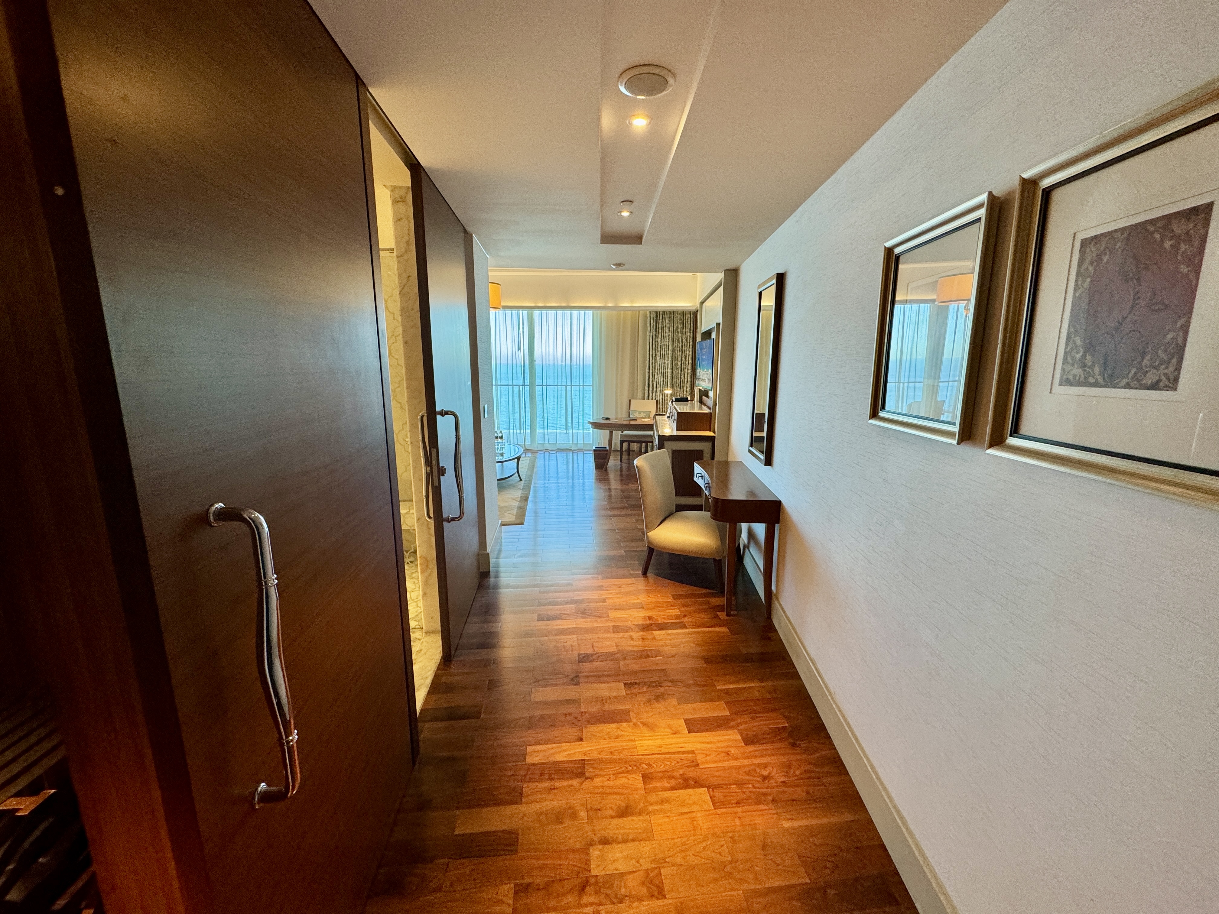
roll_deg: -0.6
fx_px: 493
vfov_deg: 85.7
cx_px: 610
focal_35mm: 14
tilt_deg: -11.2
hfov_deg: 102.1
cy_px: 457
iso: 160
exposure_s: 1/50
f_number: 2.2
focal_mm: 2.22
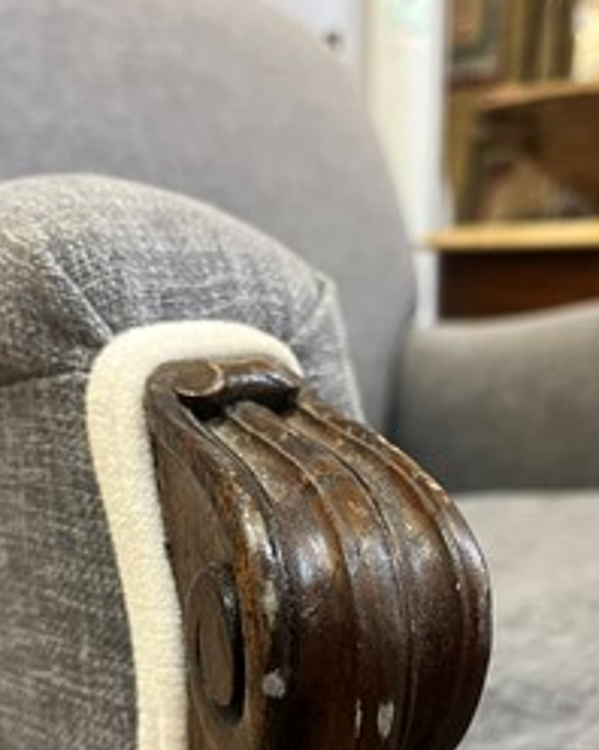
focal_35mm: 41
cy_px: 572
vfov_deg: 43.3
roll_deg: +0.7
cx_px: 321
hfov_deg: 36.4
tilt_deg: -15.7
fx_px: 910
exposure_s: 1/50
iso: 250
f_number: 1.6
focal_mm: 5.1
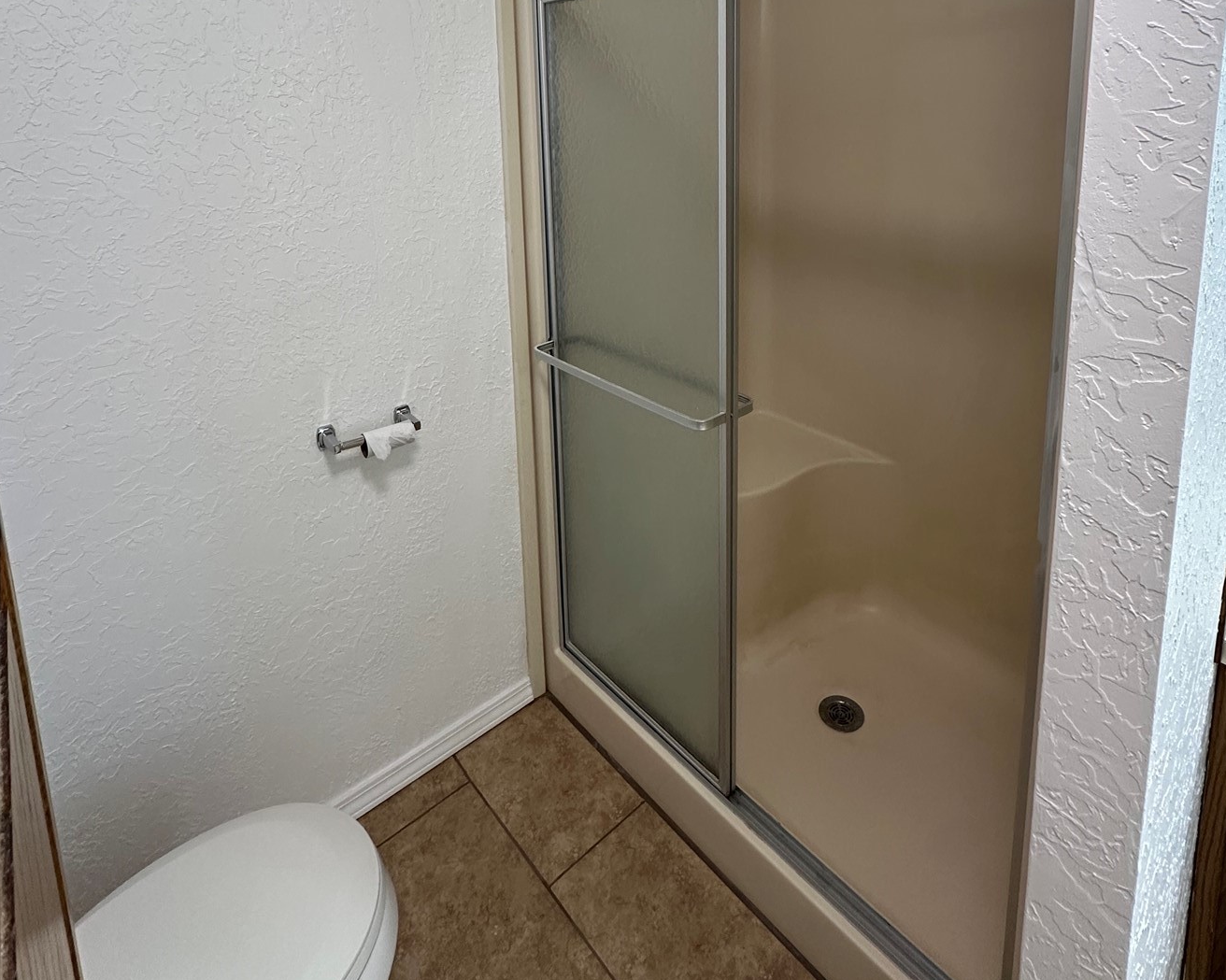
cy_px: 215
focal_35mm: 20
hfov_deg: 80.3
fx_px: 726
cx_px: 654
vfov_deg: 63.0
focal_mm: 2.22
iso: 200
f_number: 2.2
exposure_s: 1/120
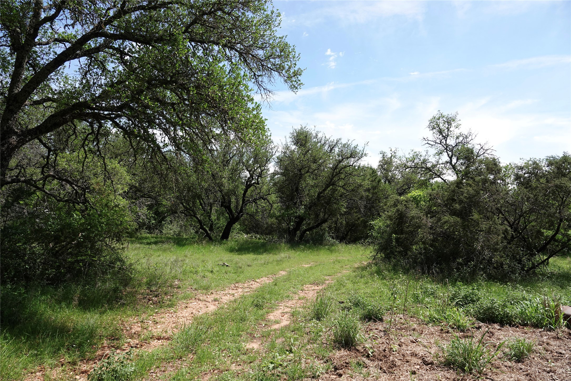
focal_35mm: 24
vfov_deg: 53.1
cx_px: 286
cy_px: 190
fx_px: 381
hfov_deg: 73.7
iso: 100
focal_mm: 8.8
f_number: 4
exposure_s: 1/500
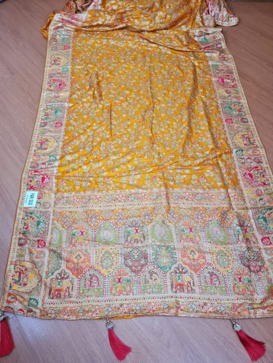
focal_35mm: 26
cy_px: 182
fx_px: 273
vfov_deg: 67.3
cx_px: 136
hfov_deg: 53.1
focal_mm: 5.4
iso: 250
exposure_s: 1/60
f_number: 1.8
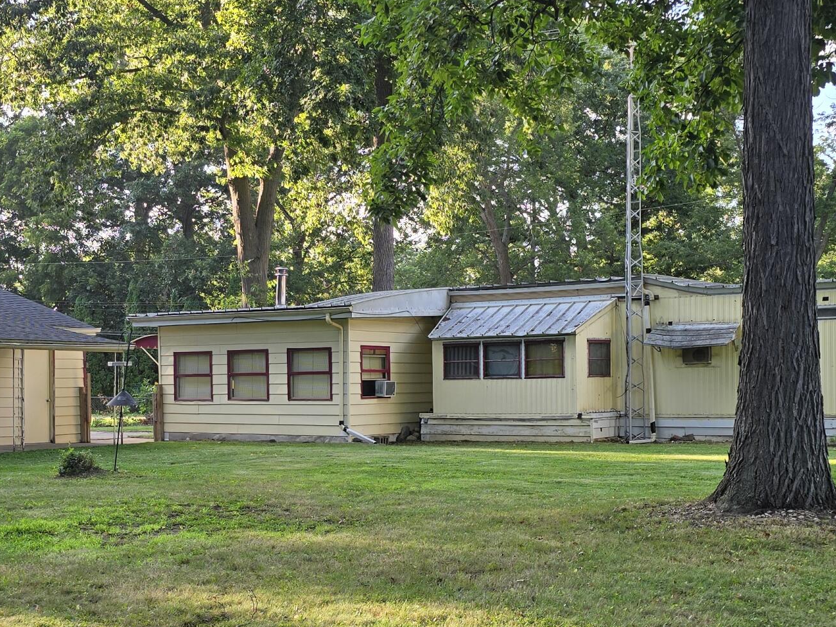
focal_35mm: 53
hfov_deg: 35.8
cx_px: 279
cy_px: 421
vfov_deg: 27.3
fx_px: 1280
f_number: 1.7
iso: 20
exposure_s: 1/180
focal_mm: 6.3
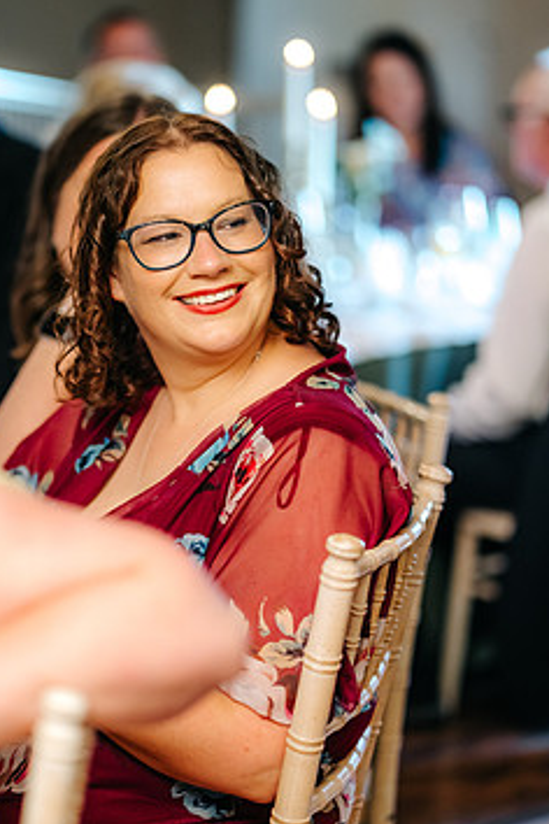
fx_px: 2470
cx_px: 207
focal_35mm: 108
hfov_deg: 12.7
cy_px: 421
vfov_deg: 18.9
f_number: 1.8
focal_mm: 85
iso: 1600
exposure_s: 1/200
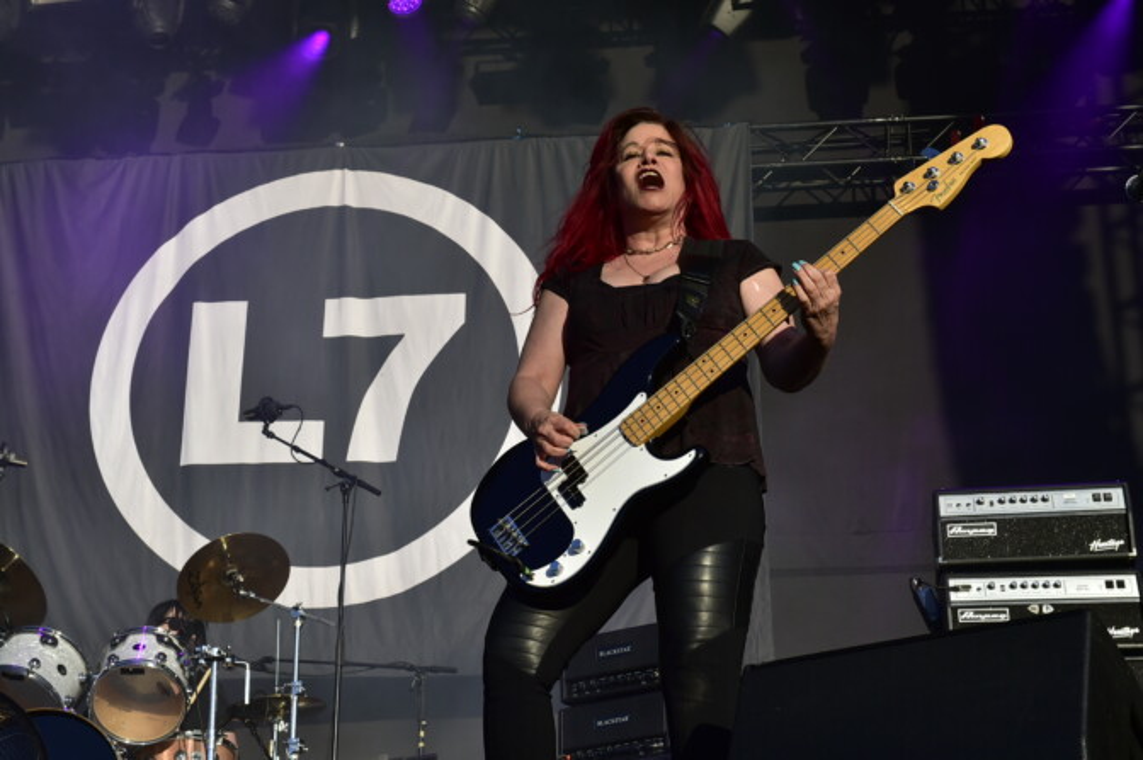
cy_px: 380
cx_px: 572
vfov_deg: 19.4
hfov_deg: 28.9
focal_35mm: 70
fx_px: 2221
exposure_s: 1/800
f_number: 14
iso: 800
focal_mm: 70
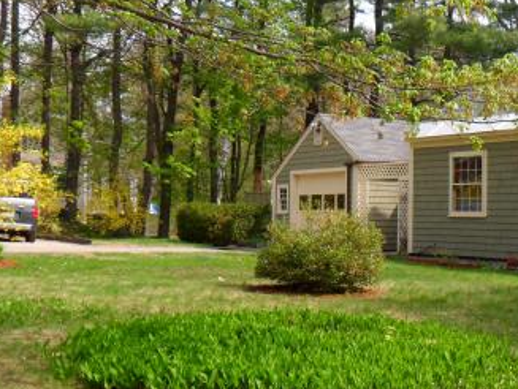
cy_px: 209
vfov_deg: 23.7
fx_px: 929
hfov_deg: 30.9
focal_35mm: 62
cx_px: 349
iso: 80
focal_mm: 6.3
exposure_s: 1/500
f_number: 3
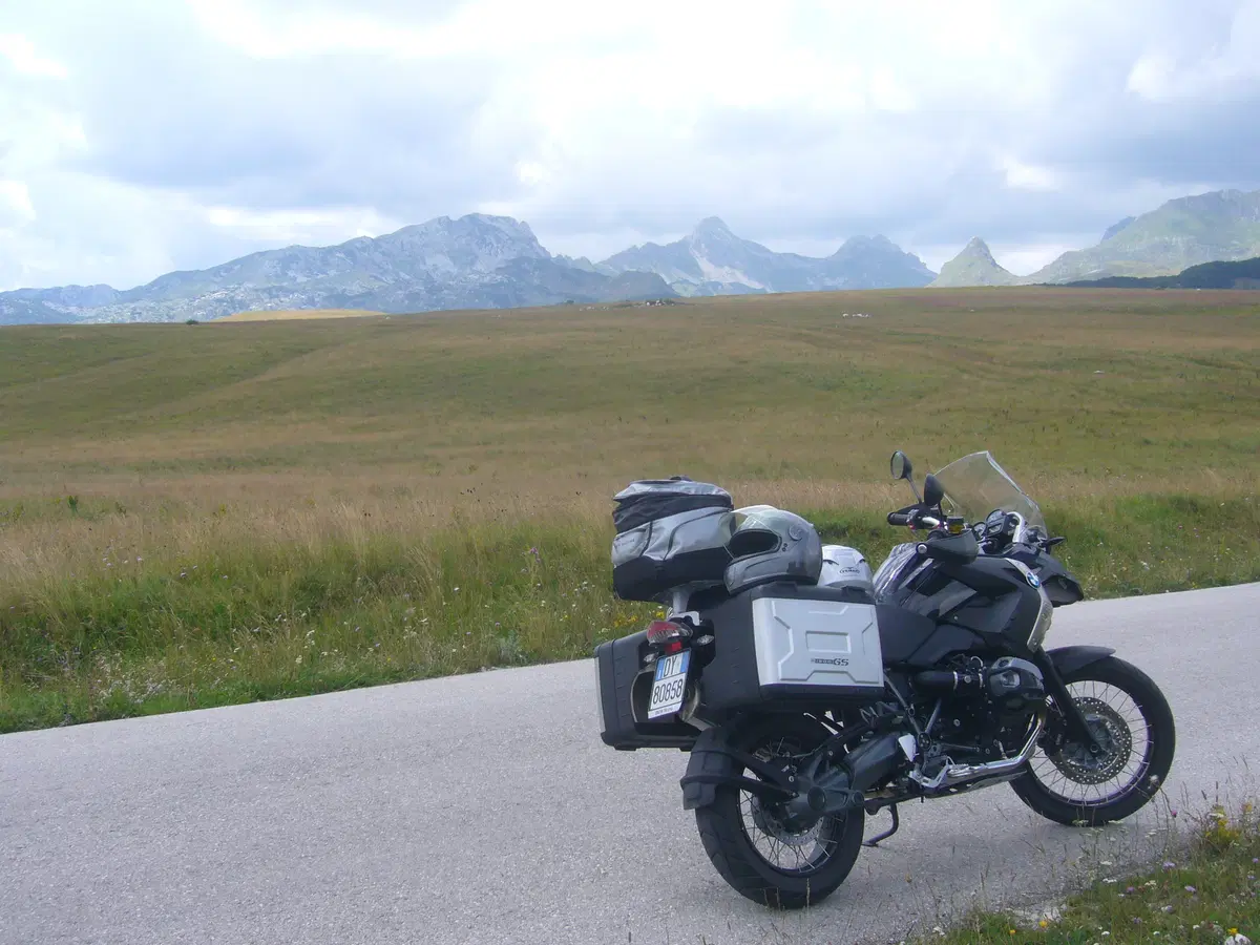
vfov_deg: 32.2
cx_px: 630
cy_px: 472
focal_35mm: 45
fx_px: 1638
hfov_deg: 42.1
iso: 100
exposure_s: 1/320
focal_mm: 7.5
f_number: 6.3
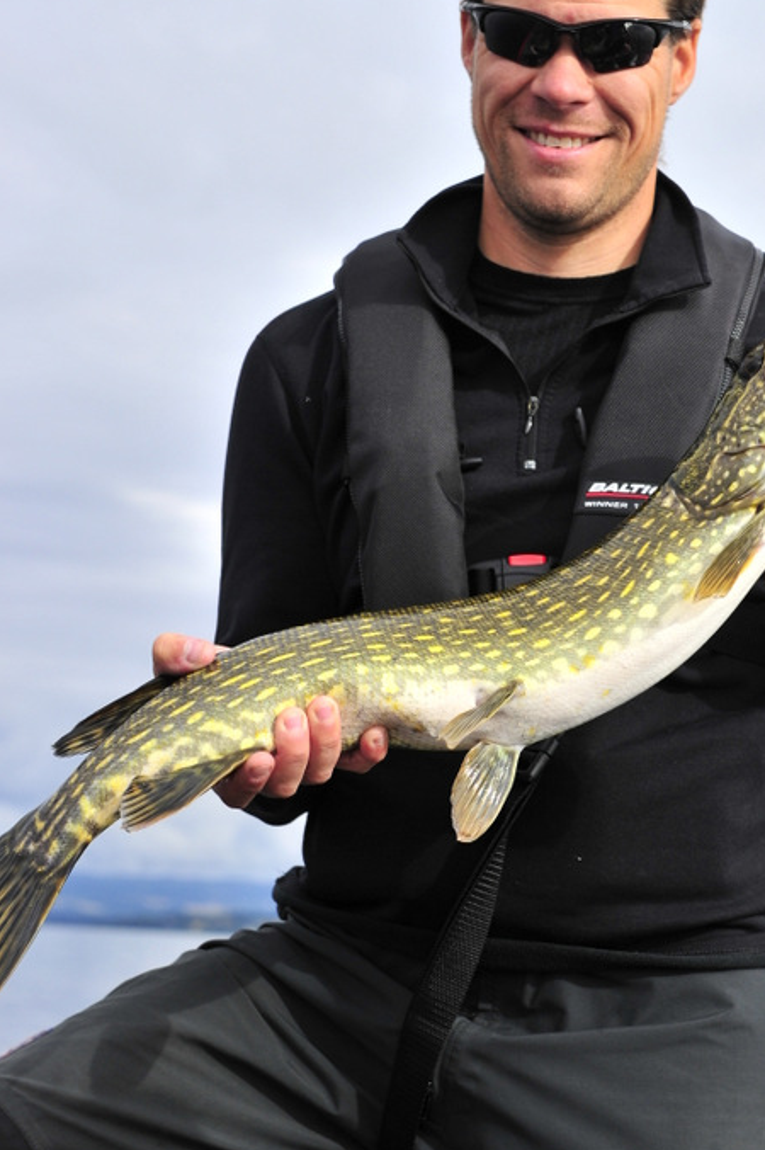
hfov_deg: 18.4
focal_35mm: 74
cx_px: 495
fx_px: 2361
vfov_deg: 27.4
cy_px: 607
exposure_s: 1/3200
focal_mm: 50
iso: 800
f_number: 5
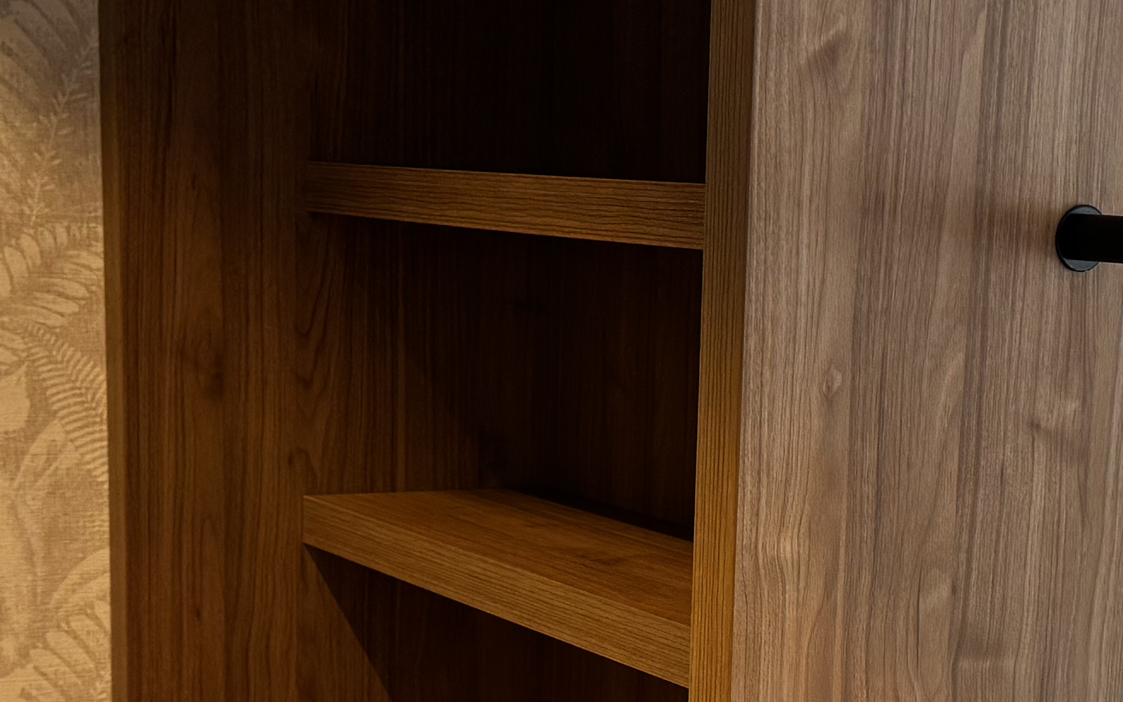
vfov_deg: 16.5
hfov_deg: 26.3
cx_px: 753
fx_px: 2387
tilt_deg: -11.6
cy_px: 647
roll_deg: -2.7
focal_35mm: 78
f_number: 1.78
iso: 200
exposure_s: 1/100
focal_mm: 6.76
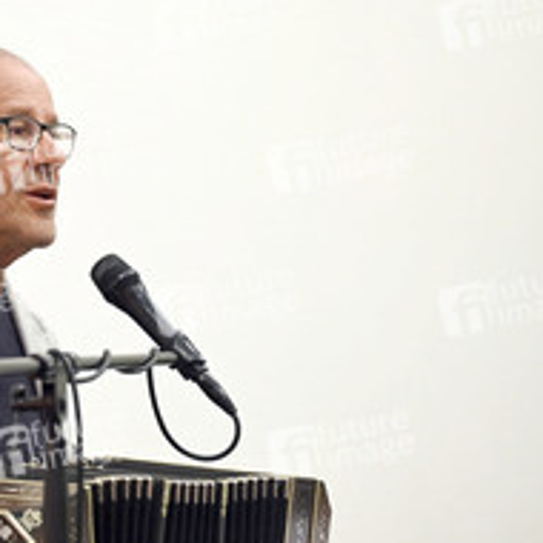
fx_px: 2502
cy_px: 374
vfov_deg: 12.4
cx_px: -21
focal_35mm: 141
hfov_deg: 12.2
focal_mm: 70
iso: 1400
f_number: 2.8
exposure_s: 1/125
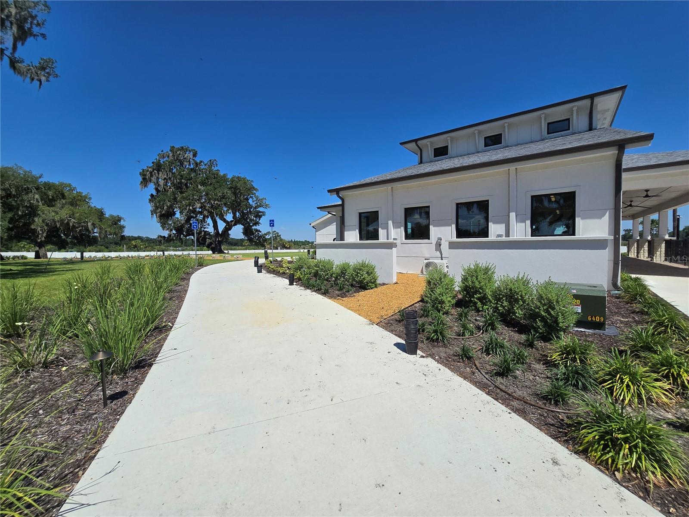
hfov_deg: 106.2
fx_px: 259
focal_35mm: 13
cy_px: 258
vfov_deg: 89.9
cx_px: 344
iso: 50
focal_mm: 2.2
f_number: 2.2
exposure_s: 1/4579
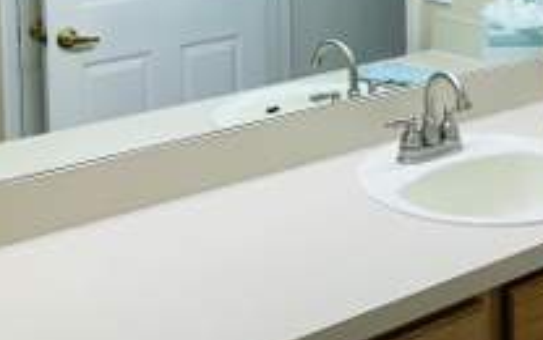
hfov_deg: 28.8
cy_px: -110
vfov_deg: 17.2
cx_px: 368
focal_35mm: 71
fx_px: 1051
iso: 25
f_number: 1.8
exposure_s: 1/120
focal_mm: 3
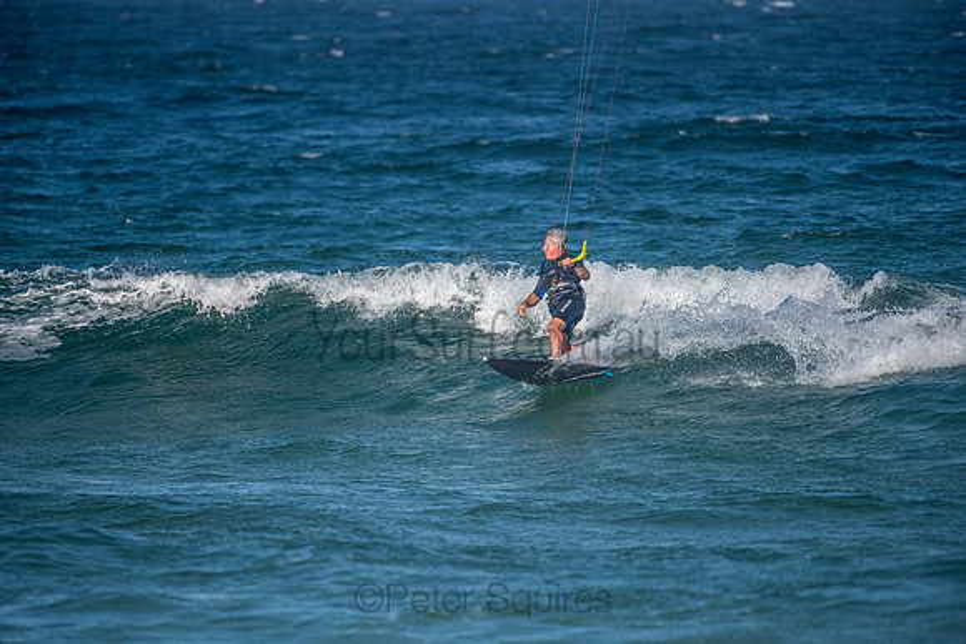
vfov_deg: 2.8
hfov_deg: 4.1
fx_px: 13419
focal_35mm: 500
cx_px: 483
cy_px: 322
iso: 640
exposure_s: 1/4000
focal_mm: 500
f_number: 5.6
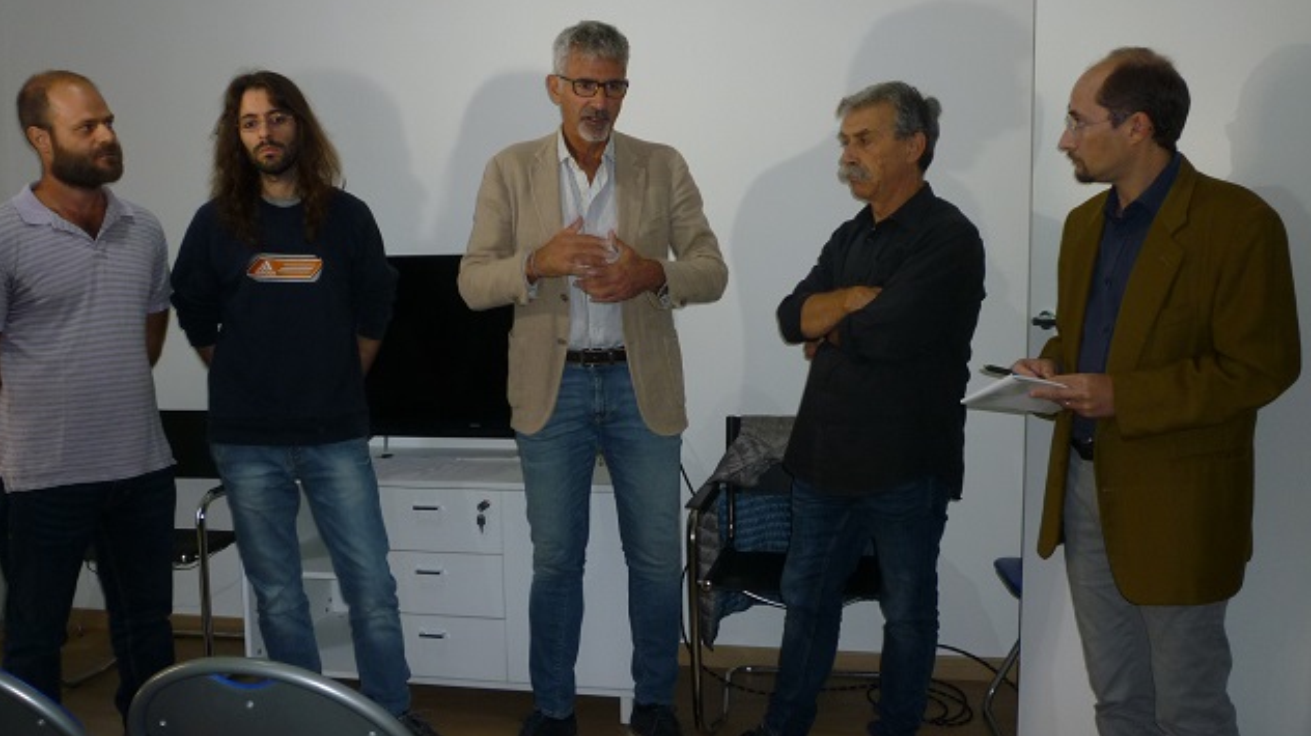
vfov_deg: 36.6
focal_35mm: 32
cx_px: 649
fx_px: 1112
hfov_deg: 61.0
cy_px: 373
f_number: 3.3
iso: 100
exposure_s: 1/30
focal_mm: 5.2
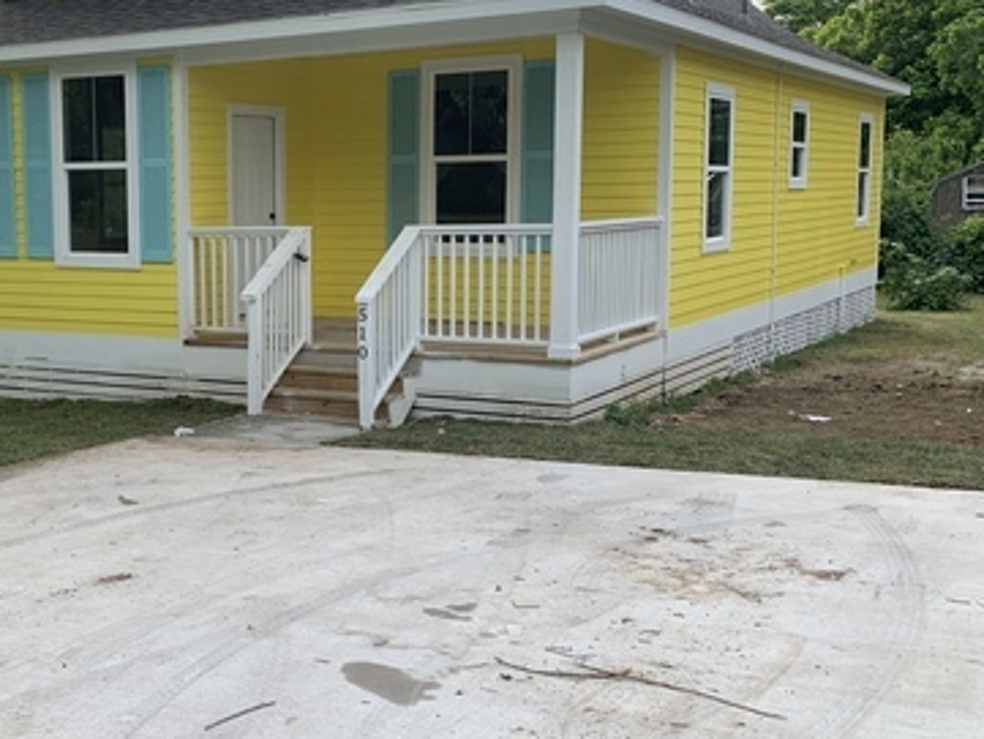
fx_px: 1365
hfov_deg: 38.7
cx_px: 258
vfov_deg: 30.3
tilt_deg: -6.2
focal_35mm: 48
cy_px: 349
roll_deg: -0.1
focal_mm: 4.25
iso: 25
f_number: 1.8
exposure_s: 1/344
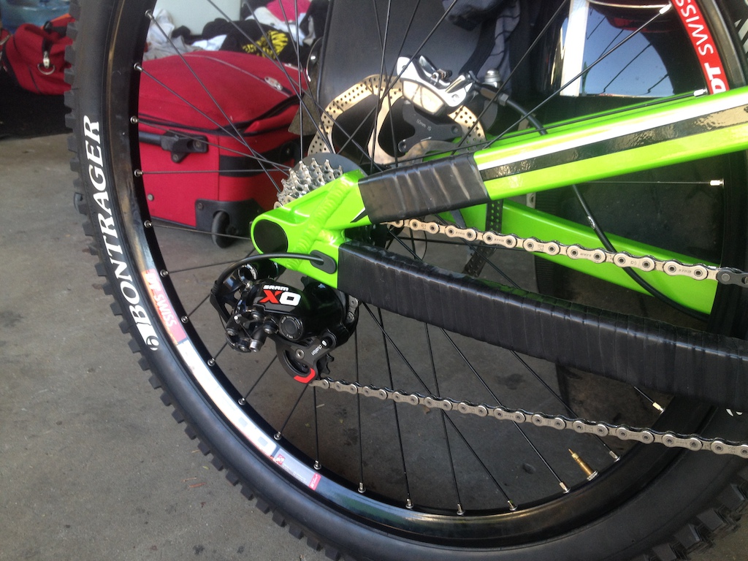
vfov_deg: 40.7
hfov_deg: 52.6
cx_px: 374
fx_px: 756
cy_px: 280
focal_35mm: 35
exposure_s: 1/40
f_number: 2.4
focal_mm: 4.28
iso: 50
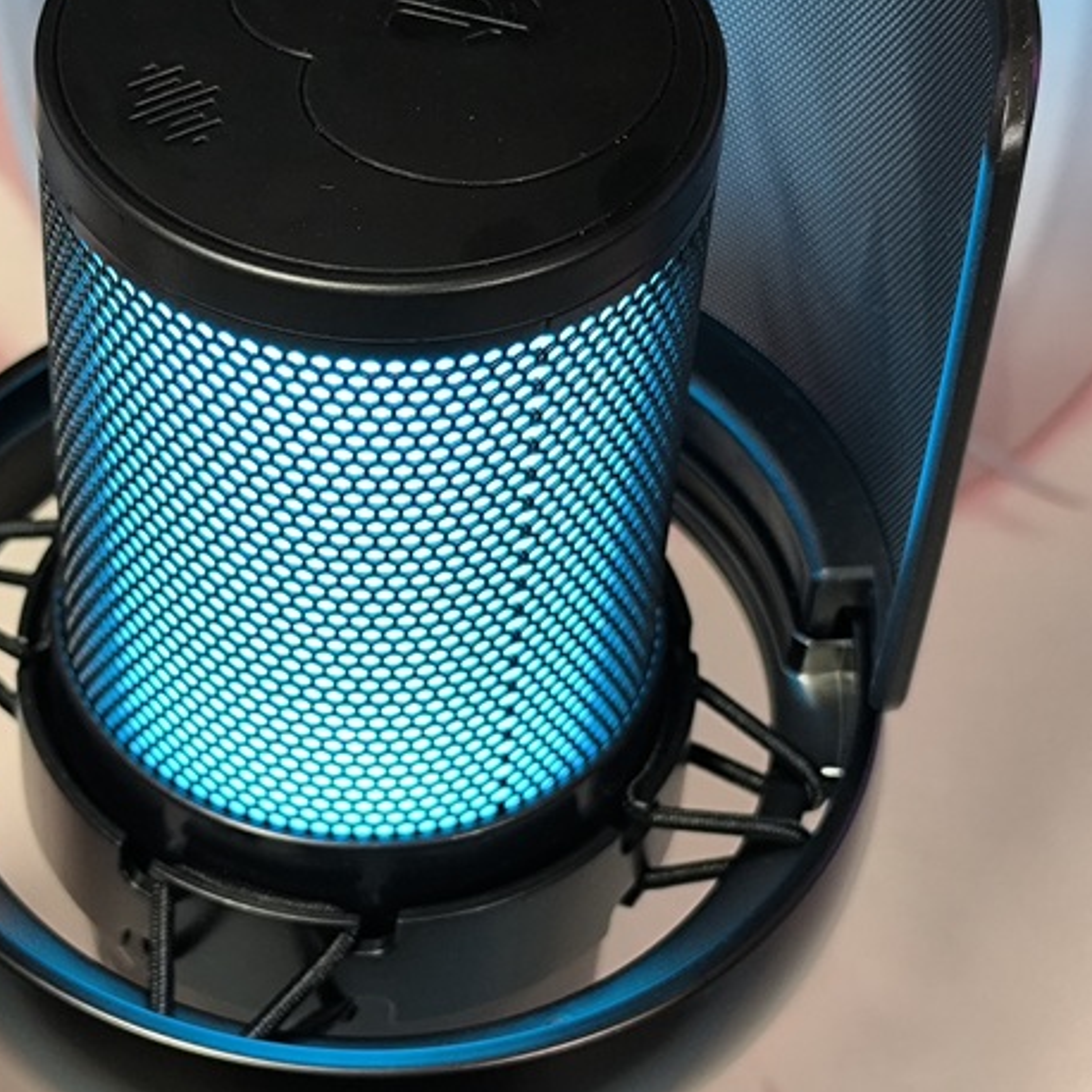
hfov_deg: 19.0
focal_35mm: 91
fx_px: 3248
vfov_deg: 19.1
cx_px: 384
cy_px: 579
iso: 800
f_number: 1.65
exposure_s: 1/50
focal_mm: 6.14
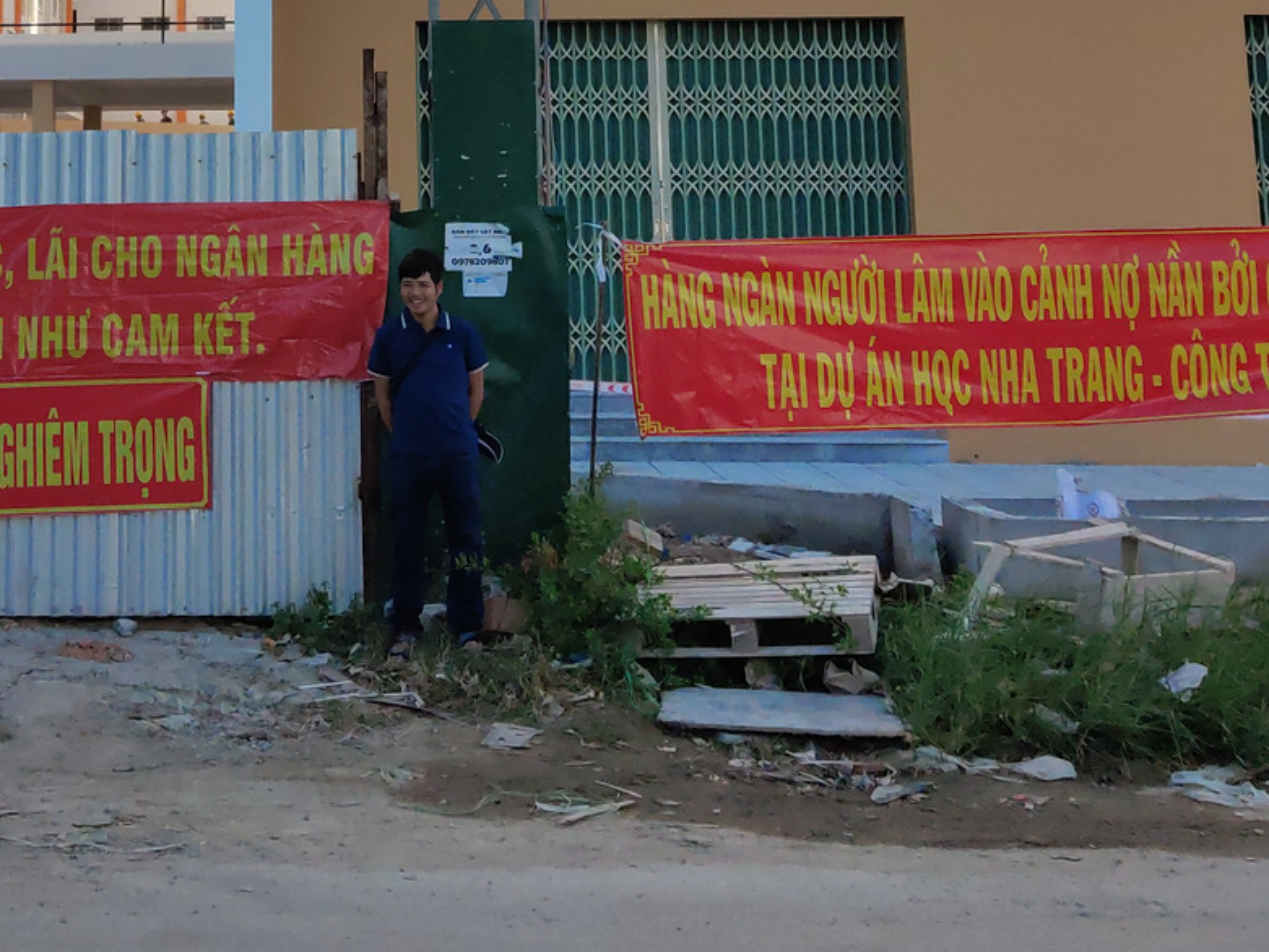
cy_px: -167
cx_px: 281
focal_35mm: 64
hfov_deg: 29.7
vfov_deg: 21.4
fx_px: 2347
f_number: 1.7
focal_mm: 4.71
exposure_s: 1/5000
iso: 50
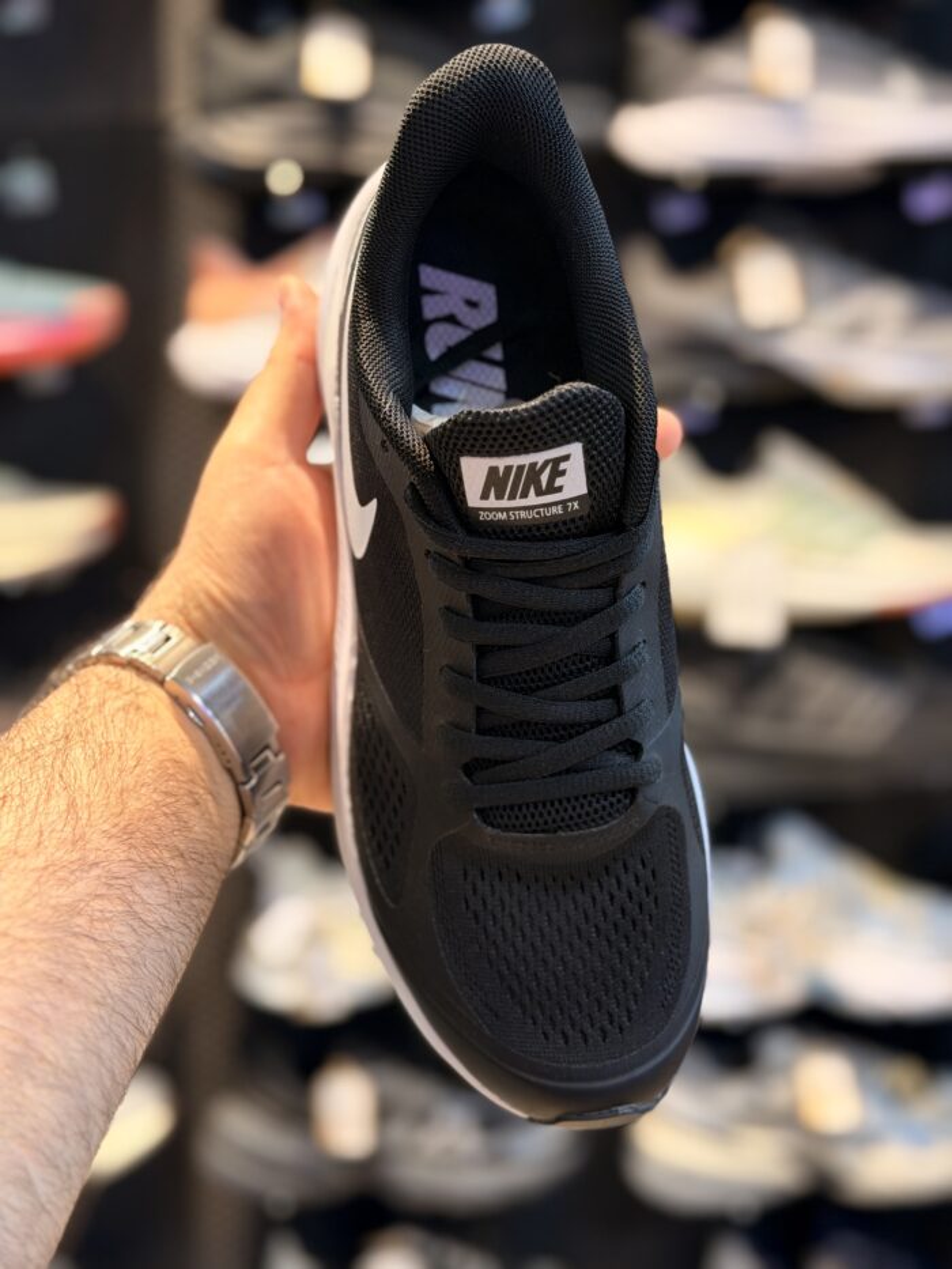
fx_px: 1760
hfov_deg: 30.3
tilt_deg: -7.4
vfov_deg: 39.7
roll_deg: +1.6
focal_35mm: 48
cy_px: 634
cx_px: 476
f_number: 1.78
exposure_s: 1/100
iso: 160
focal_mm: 6.76
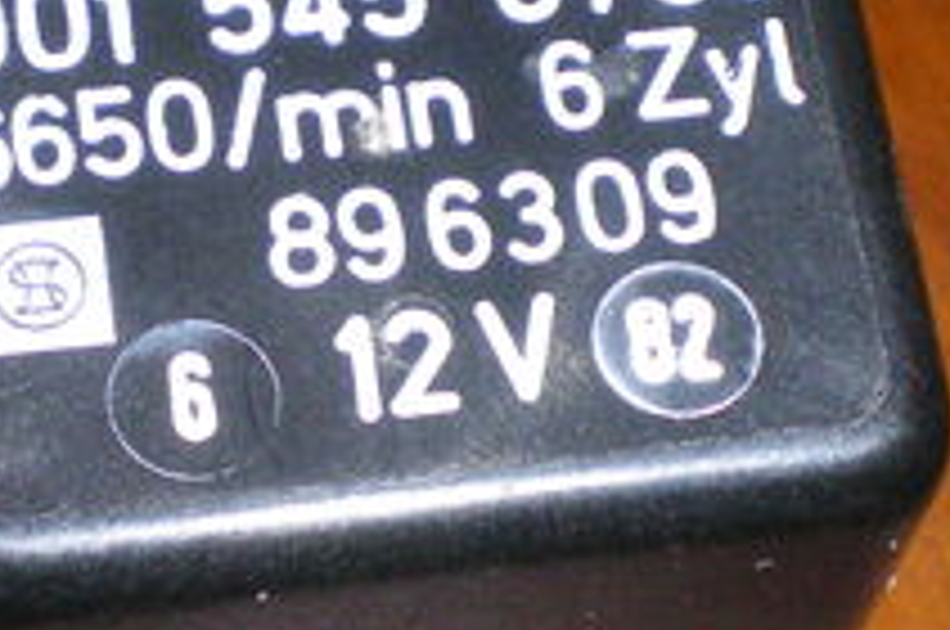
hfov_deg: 14.7
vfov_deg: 9.8
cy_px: 464
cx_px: 248
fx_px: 3662
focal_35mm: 139
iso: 320
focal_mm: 7.4
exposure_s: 1/50
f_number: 4.9
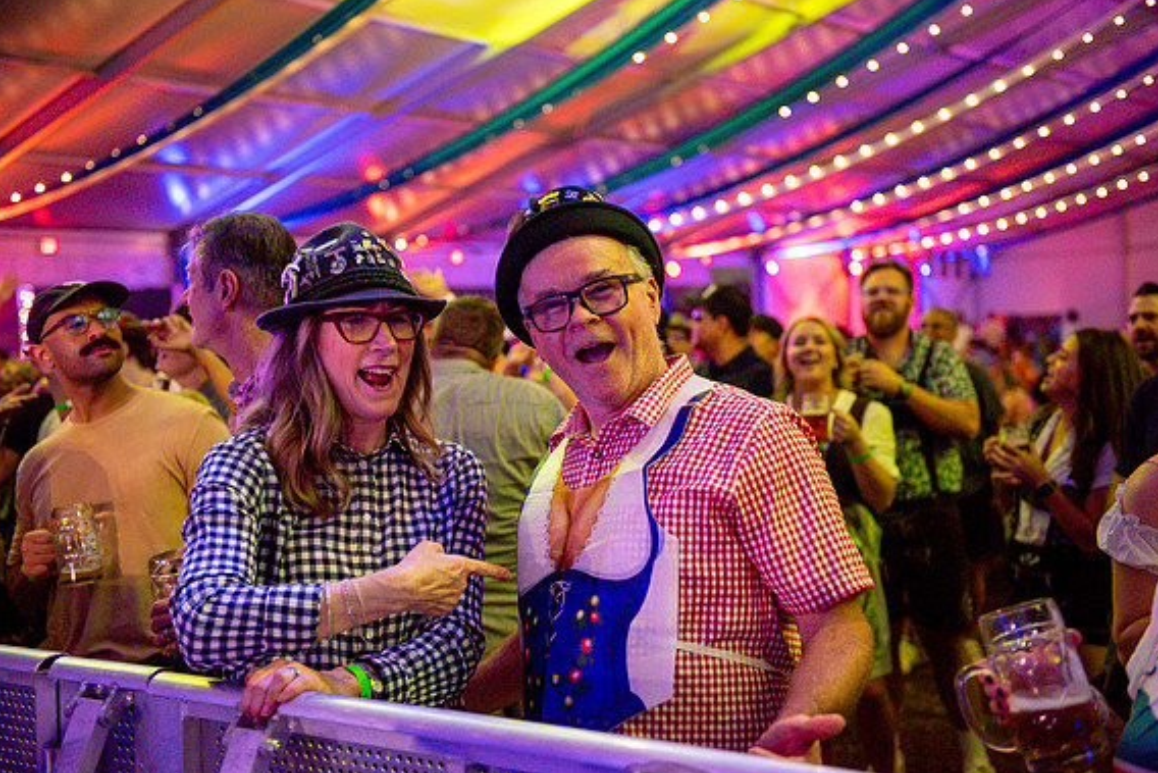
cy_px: 384
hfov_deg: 40.3
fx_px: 1576
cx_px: 587
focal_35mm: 49
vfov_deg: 27.5
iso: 2500
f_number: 2.8
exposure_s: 1/160
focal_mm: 48
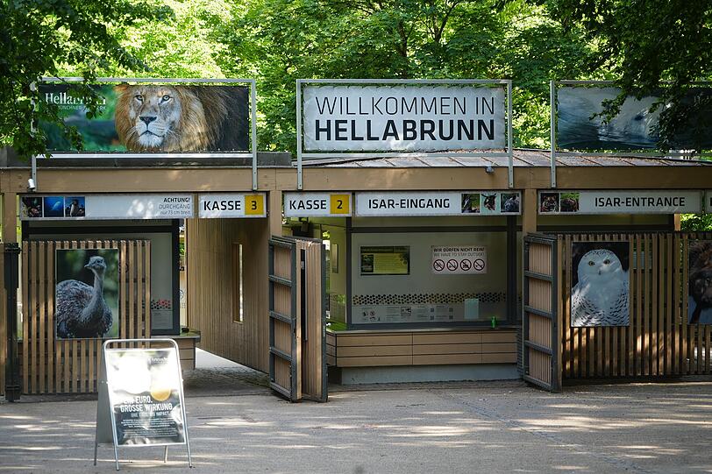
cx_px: 356
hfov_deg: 19.3
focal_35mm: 106
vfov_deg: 12.9
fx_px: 2096
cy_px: 237
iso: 400
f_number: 6.3
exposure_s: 1/125
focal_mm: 106
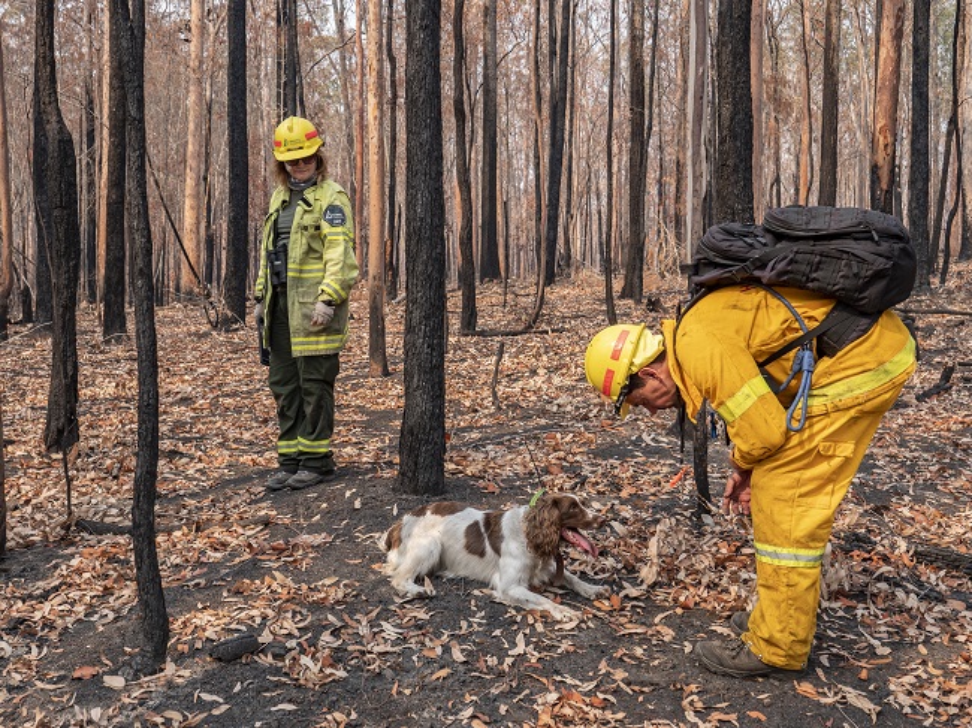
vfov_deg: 35.9
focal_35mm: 40
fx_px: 1123
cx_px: 486
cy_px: 364
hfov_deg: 46.8
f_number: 4.5
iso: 200
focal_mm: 20
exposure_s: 1/320
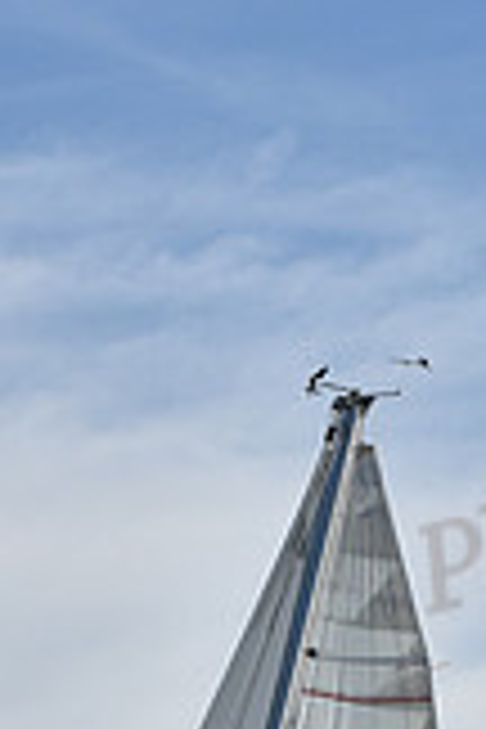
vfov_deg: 8.0
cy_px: 1210
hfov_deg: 5.5
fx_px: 5082
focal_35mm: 251
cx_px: 187
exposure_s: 1/1000
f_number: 10
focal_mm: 70
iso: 320
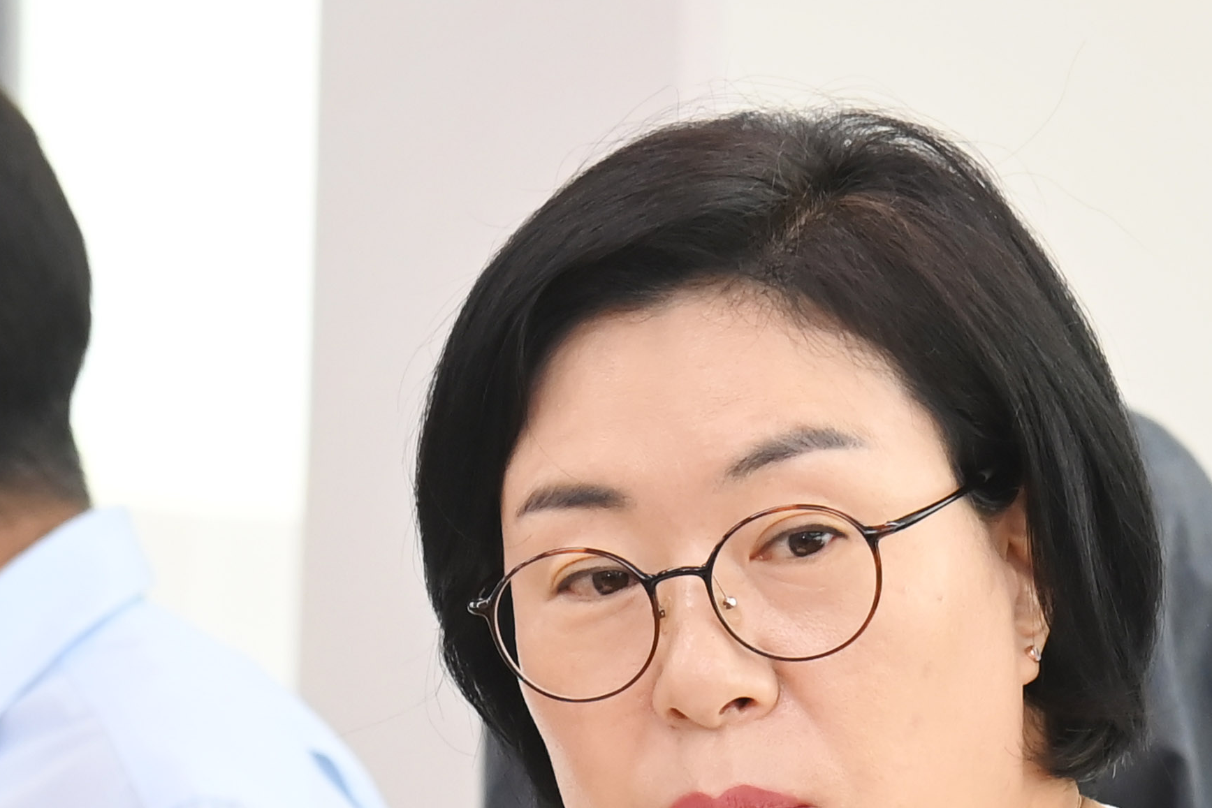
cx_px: 421
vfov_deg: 3.6
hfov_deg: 5.4
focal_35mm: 385
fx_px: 12962
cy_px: 1071
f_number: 6.3
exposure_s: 1/250
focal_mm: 120
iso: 2500
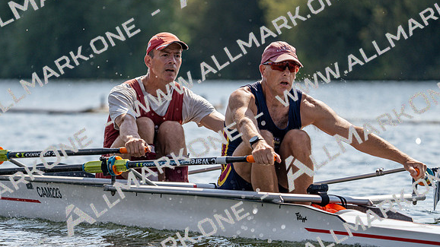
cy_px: 120
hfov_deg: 6.7
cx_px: 220
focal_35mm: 322
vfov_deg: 3.8
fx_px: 3756
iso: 250
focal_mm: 306
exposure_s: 1/1600
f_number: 6.3
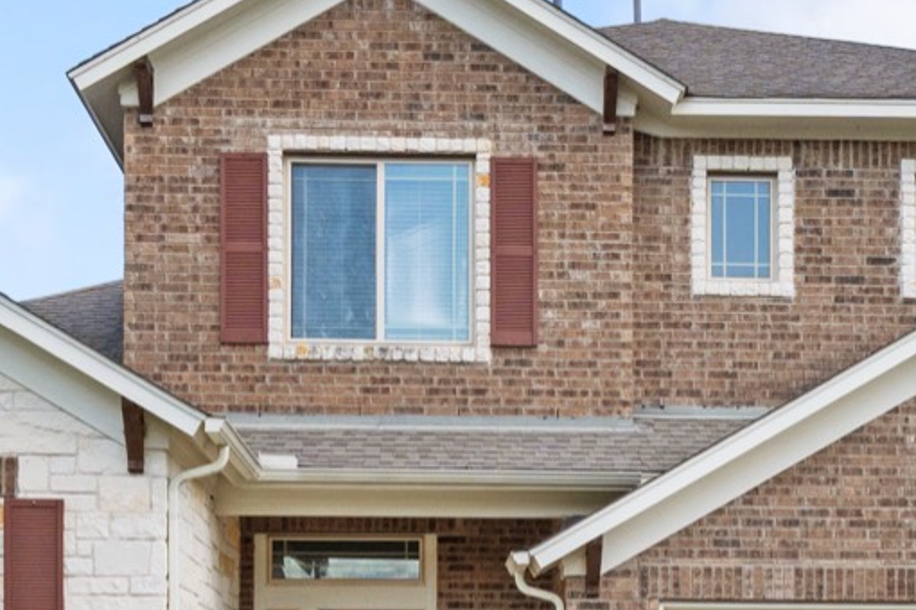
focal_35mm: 69
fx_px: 1760
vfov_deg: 18.8
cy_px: 687
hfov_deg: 29.1
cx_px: 532
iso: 500
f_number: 7.1
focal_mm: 14.7
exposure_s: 1/200
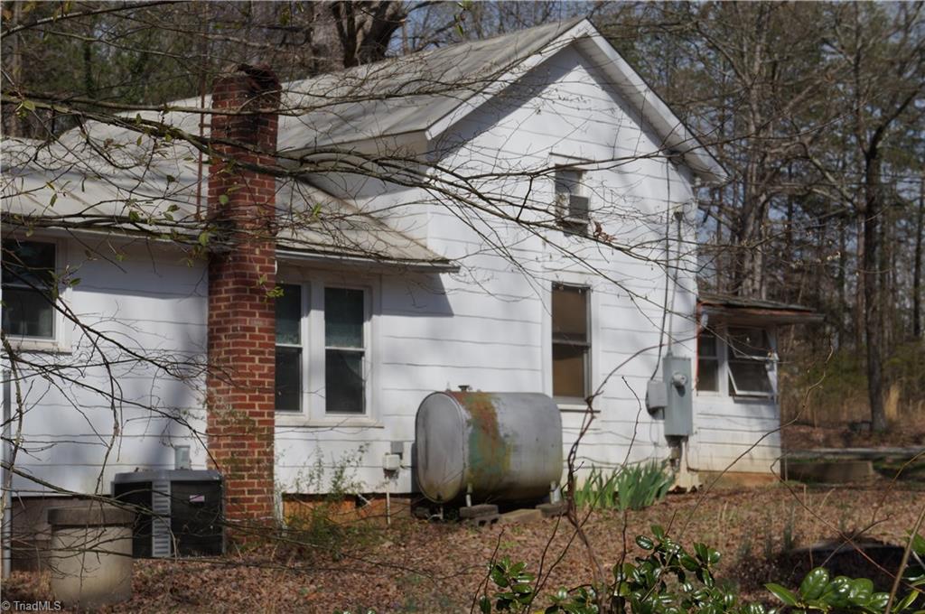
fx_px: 2117
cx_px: 462
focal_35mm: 82
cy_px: 307
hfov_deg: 24.6
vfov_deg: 16.5
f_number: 13
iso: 100
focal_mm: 55
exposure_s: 1/320
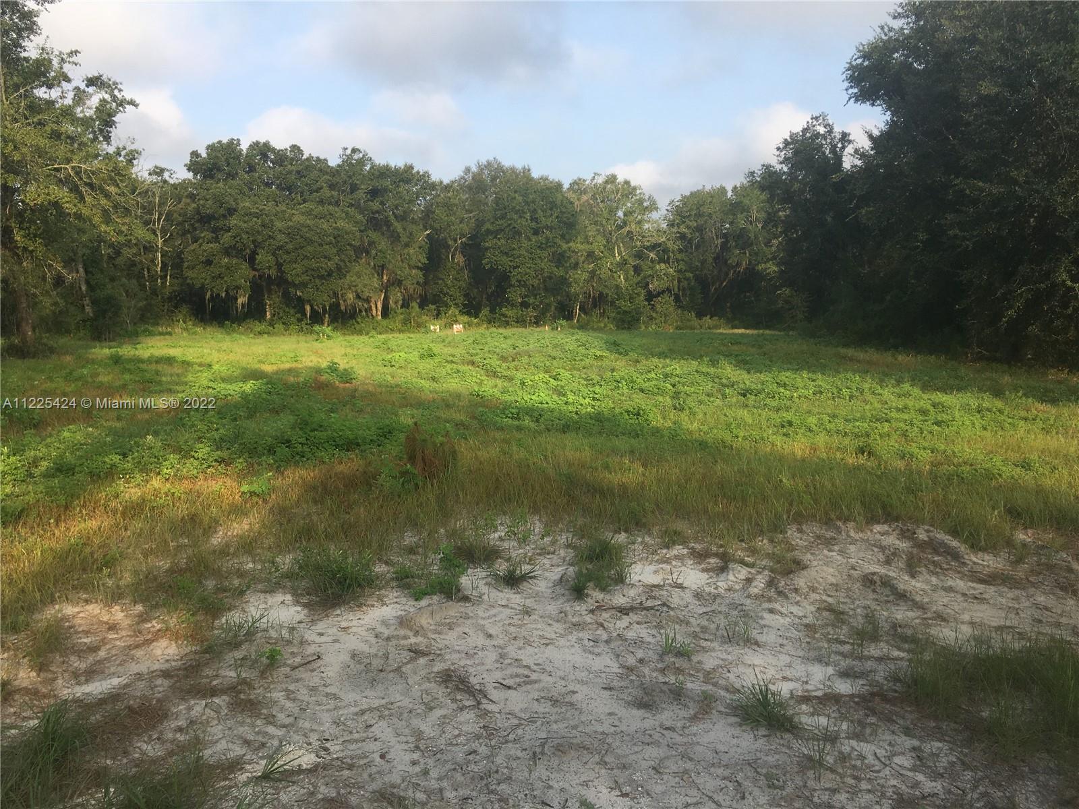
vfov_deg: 48.2
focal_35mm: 29
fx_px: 904
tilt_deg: -7.3
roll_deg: +3.8
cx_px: 540
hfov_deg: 61.7
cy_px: 404
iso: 25
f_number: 2.2
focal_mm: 4.15
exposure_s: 1/818
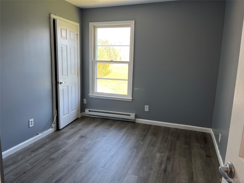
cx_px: 122
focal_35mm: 26
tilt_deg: -9.4
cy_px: 92
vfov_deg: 53.1
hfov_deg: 67.3
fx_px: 183
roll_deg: -1.2
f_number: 1.6
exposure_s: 1/121
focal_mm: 5.1
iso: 125
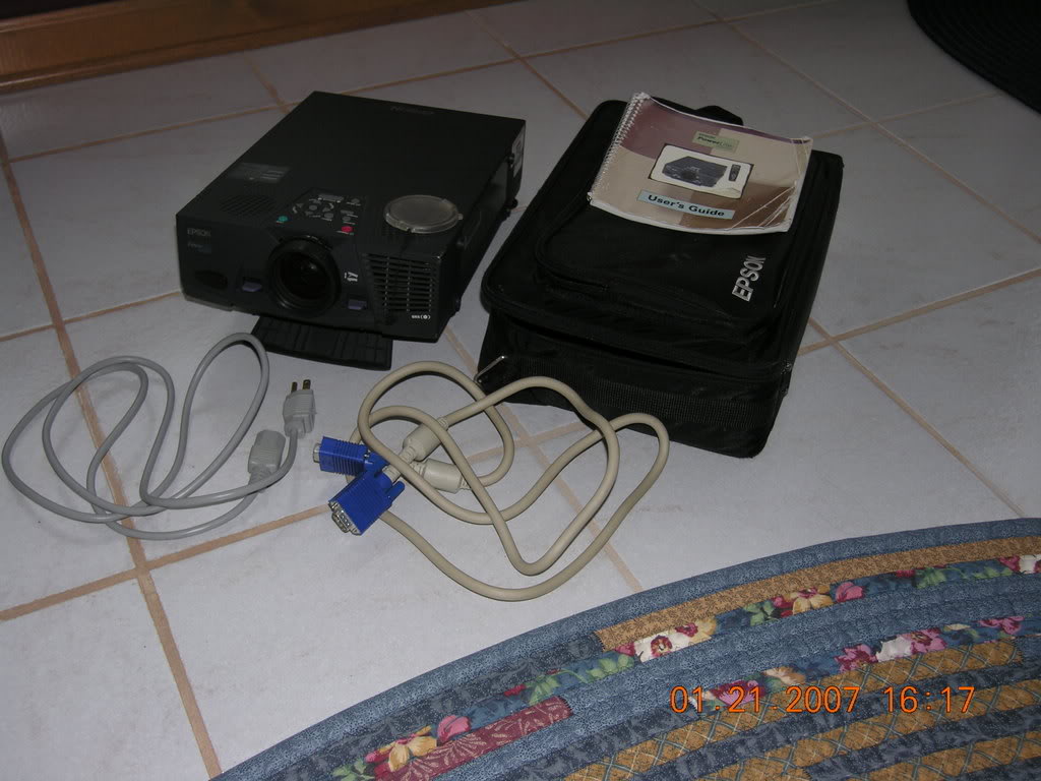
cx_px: 520
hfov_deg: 47.9
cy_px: 390
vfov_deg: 36.8
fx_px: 1173
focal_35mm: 39
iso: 50
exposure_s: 1/60.1
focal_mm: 10
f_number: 3.2
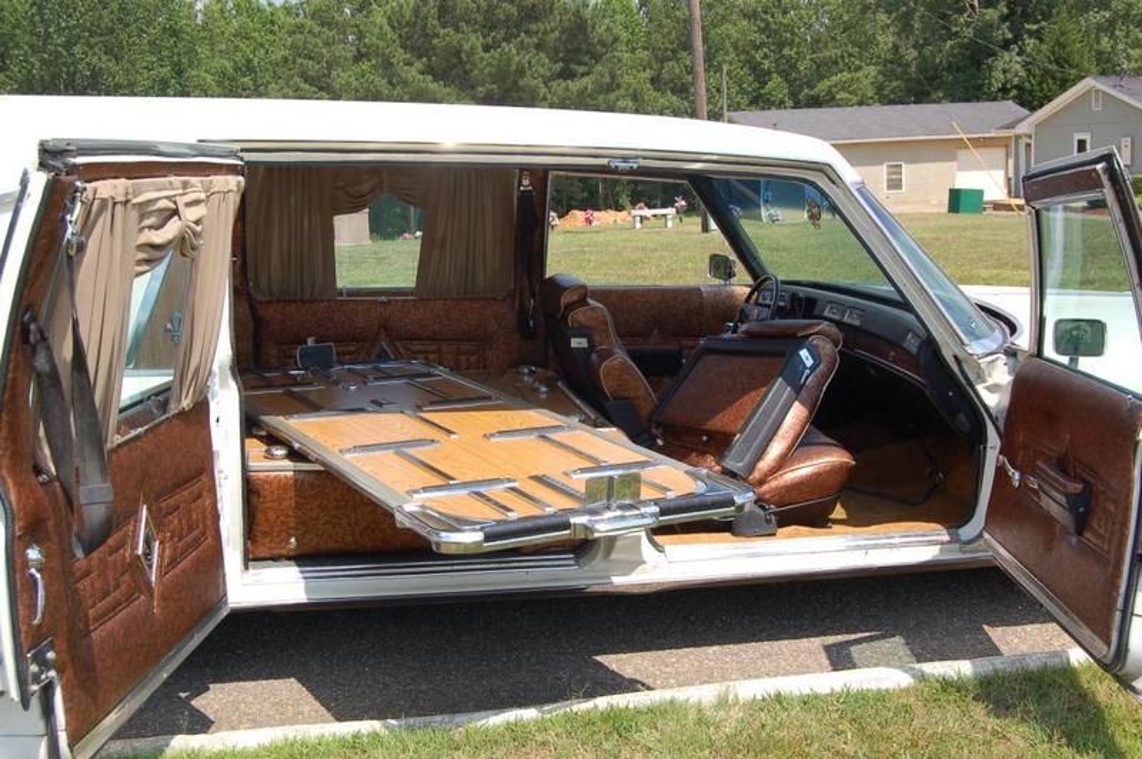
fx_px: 1426
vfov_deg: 29.8
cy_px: 380
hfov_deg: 43.6
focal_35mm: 45
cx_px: 571
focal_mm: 30
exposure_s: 1/250
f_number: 10
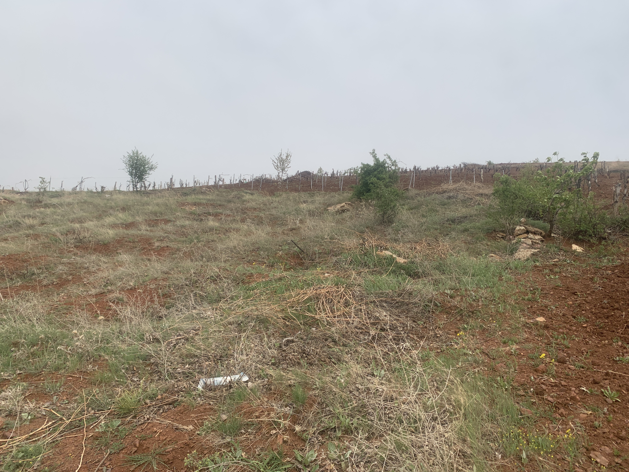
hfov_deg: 67.3
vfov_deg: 53.1
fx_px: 472
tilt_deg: +7.5
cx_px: 314
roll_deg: -5.0
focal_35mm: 26
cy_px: 236
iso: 25
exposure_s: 1/3788
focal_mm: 4.25
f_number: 1.8
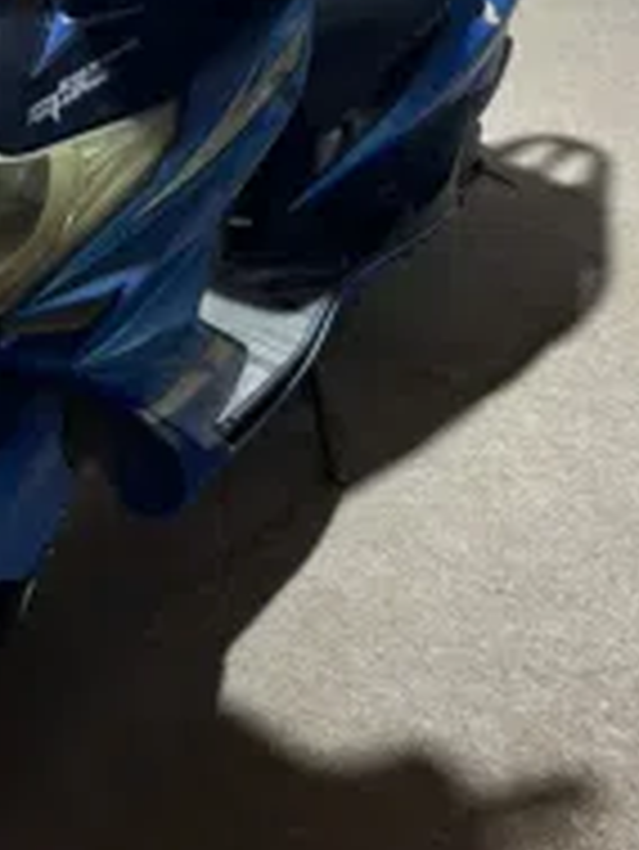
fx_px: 1352
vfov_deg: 33.7
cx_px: 153
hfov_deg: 26.2
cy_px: 144
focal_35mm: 55
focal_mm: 5.7
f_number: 1.5
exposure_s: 1/33
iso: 500
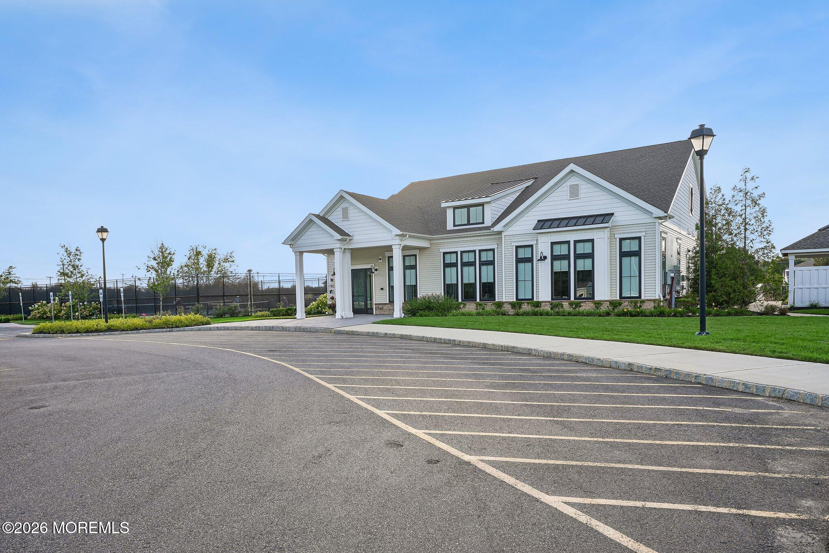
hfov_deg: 73.7
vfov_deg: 53.2
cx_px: 414
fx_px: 553
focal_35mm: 24
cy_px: 276
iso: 80
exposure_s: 1/60
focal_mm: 24
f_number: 11
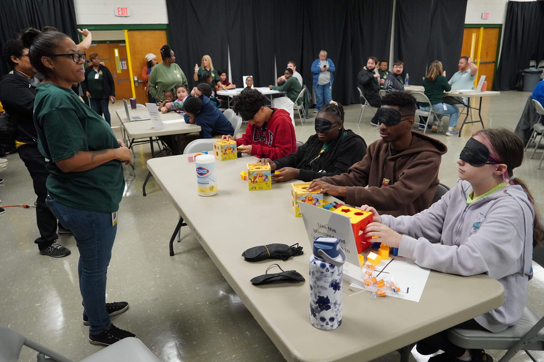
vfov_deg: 47.8
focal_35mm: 27
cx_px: 272
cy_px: 181
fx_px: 408
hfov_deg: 67.4
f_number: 4
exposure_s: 1/160
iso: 2500
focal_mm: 18
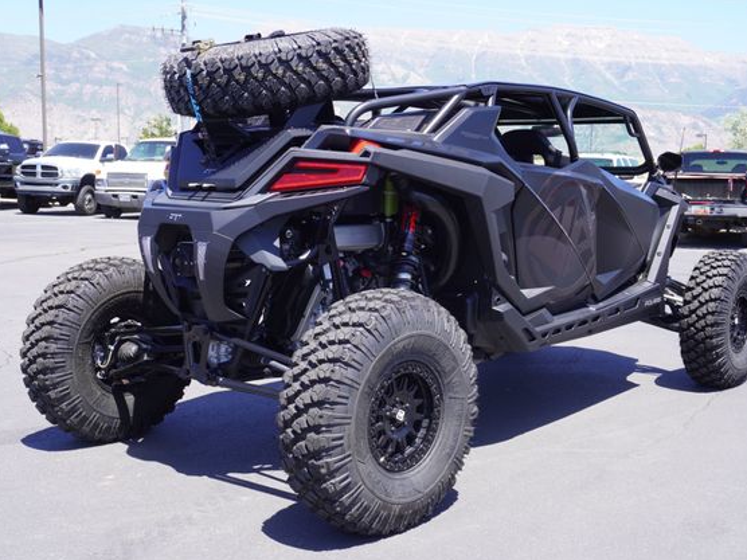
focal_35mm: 42
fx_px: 897
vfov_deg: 34.7
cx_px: 380
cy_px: 285
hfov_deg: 45.2
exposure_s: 1/100
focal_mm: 25
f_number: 7.1
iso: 100
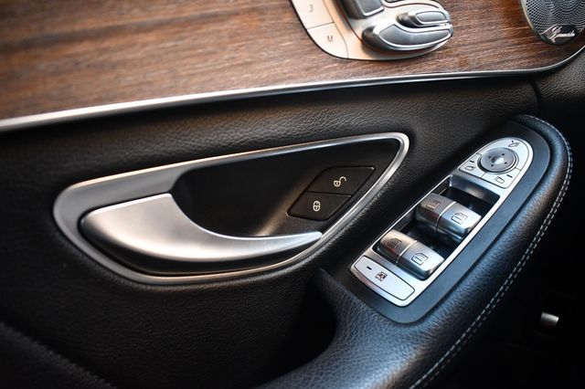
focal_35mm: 30
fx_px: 487
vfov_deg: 43.6
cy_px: 194
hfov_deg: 62.0
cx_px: 292
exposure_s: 1/125
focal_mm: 20
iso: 2000
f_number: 3.5
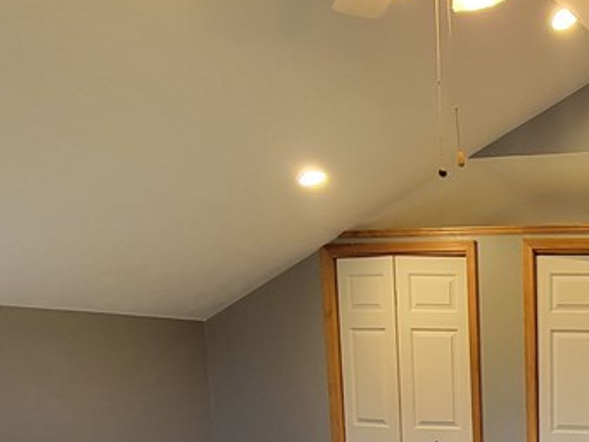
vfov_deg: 32.8
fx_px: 664
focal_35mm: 39
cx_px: 693
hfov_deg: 37.3
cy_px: 475
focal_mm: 2.2
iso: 250
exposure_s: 1/60
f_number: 2.2
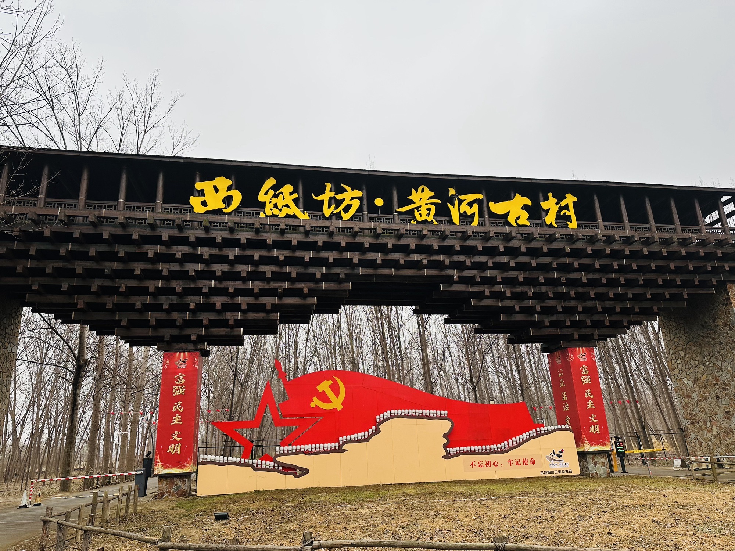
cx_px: 368
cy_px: 276
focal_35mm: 24
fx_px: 510
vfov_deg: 56.8
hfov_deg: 71.6
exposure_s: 1/580
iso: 80
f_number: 1.78
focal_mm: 6.86
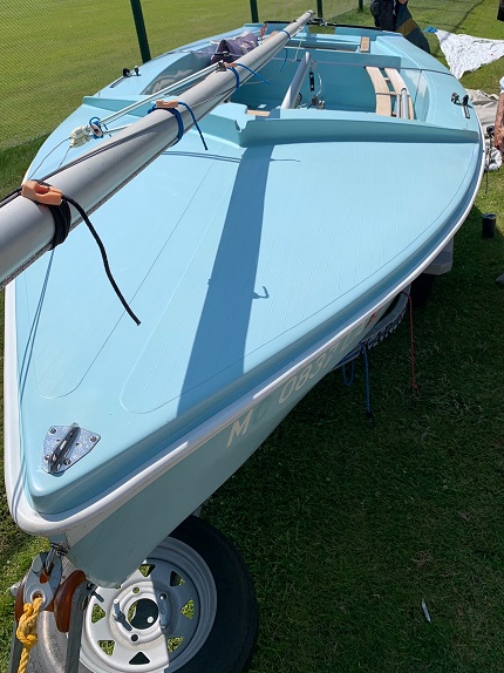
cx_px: 239
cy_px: 300
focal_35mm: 29
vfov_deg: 61.5
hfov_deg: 48.2
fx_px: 563
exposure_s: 1/4673
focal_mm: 4.25
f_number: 1.8
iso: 25
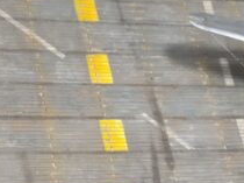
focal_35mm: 145
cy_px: 227
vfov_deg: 10.0
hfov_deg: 13.3
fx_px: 1021
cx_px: 278
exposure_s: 1/50
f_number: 2.4
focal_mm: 5.55
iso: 294
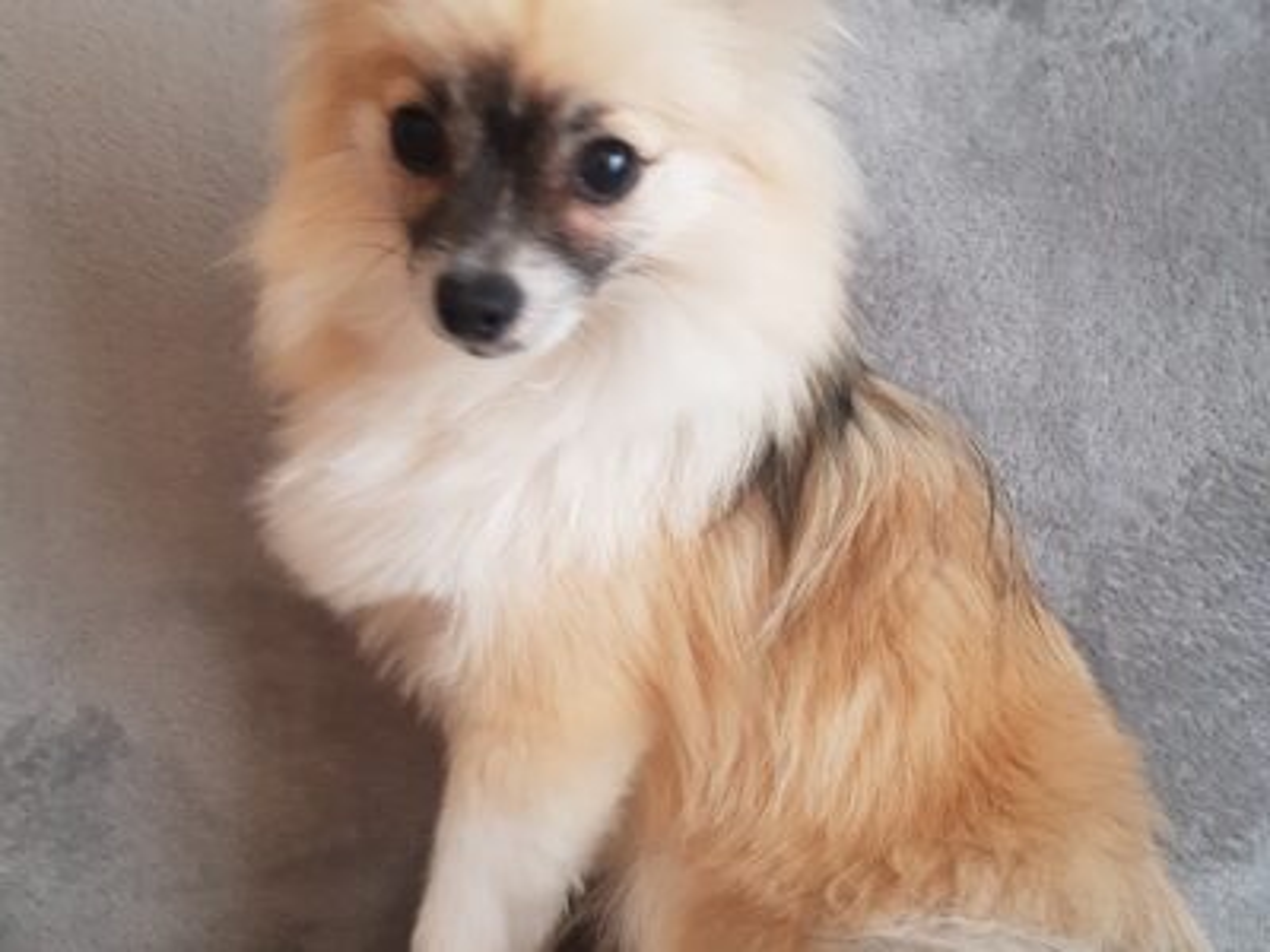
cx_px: 635
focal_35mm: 26
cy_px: 476
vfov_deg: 53.1
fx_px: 954
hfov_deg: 67.3
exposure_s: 1/14
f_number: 1.7
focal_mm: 4.3
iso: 250
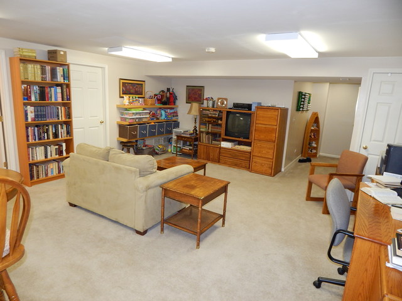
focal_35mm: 22
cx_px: 201
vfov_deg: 61.1
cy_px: 150
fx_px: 255
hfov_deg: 76.4
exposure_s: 1/30
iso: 180
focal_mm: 4
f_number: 3
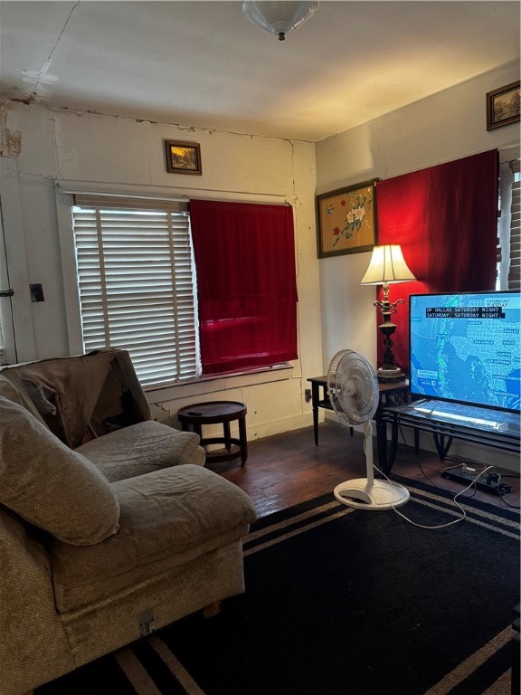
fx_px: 482
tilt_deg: -7.2
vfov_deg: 71.6
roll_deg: +2.2
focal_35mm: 24
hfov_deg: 56.8
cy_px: 348
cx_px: 260
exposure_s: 1/60
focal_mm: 6.76
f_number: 1.78
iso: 800
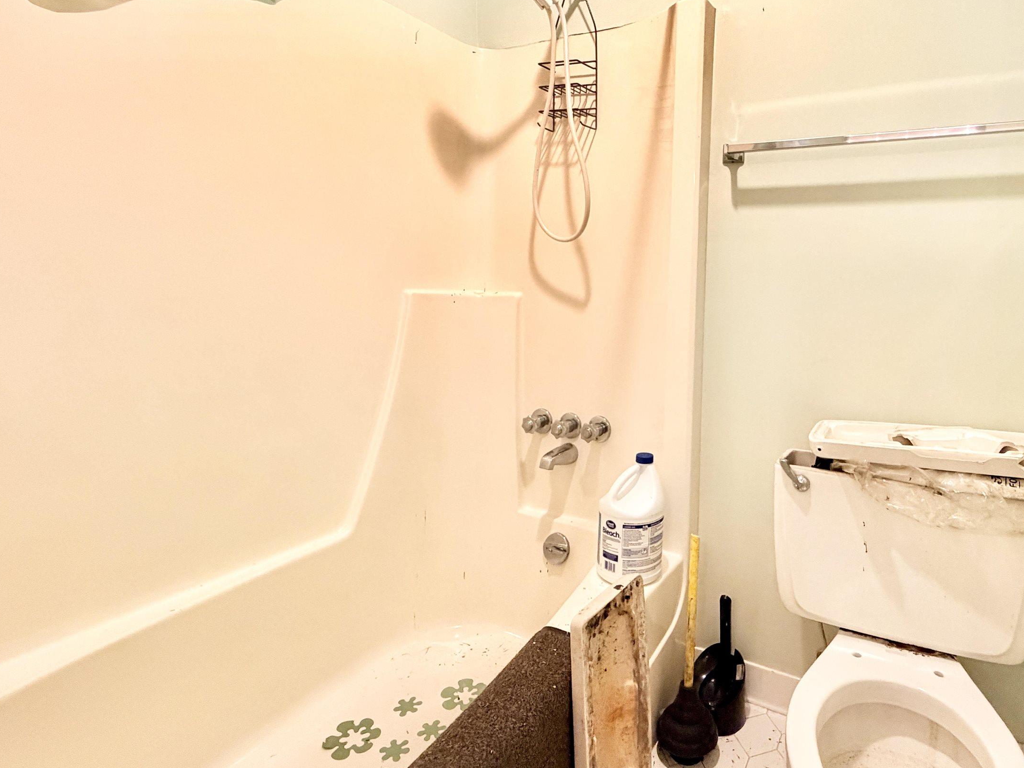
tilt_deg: -1.0
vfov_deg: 65.2
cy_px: 298
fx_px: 592
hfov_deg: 79.8
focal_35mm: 20
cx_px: 657
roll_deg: -2.2
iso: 320
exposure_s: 1/60
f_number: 2.2
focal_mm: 2.22
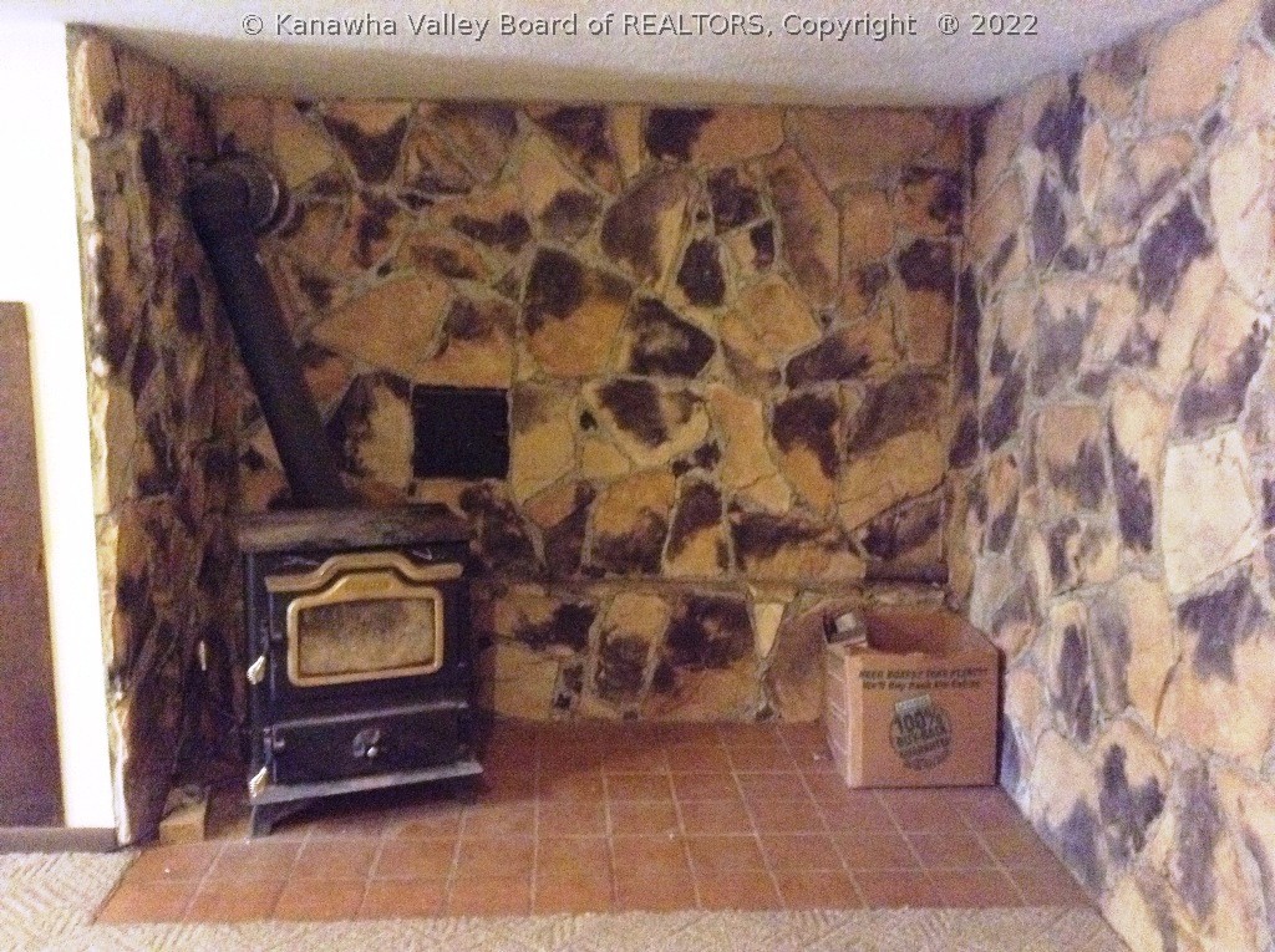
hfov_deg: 55.4
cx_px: 638
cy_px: 476
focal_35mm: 33
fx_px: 1214
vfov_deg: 42.8
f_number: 2.4
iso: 640
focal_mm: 3.3
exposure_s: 1/15
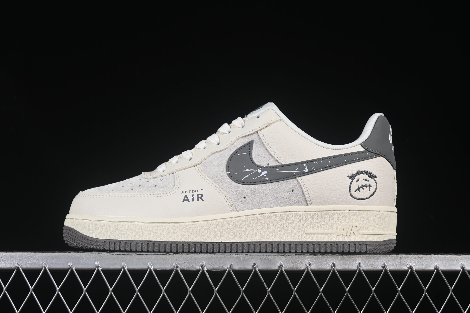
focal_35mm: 75
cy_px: 156
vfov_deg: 18.2
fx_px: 979
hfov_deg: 27.0
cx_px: 235
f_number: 8
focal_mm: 50
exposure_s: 1/80
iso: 160
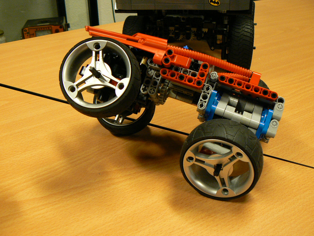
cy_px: 118
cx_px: 157
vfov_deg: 38.7
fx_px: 336
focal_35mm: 37
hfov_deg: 50.1
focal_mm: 6
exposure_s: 1/25
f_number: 2.8
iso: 200
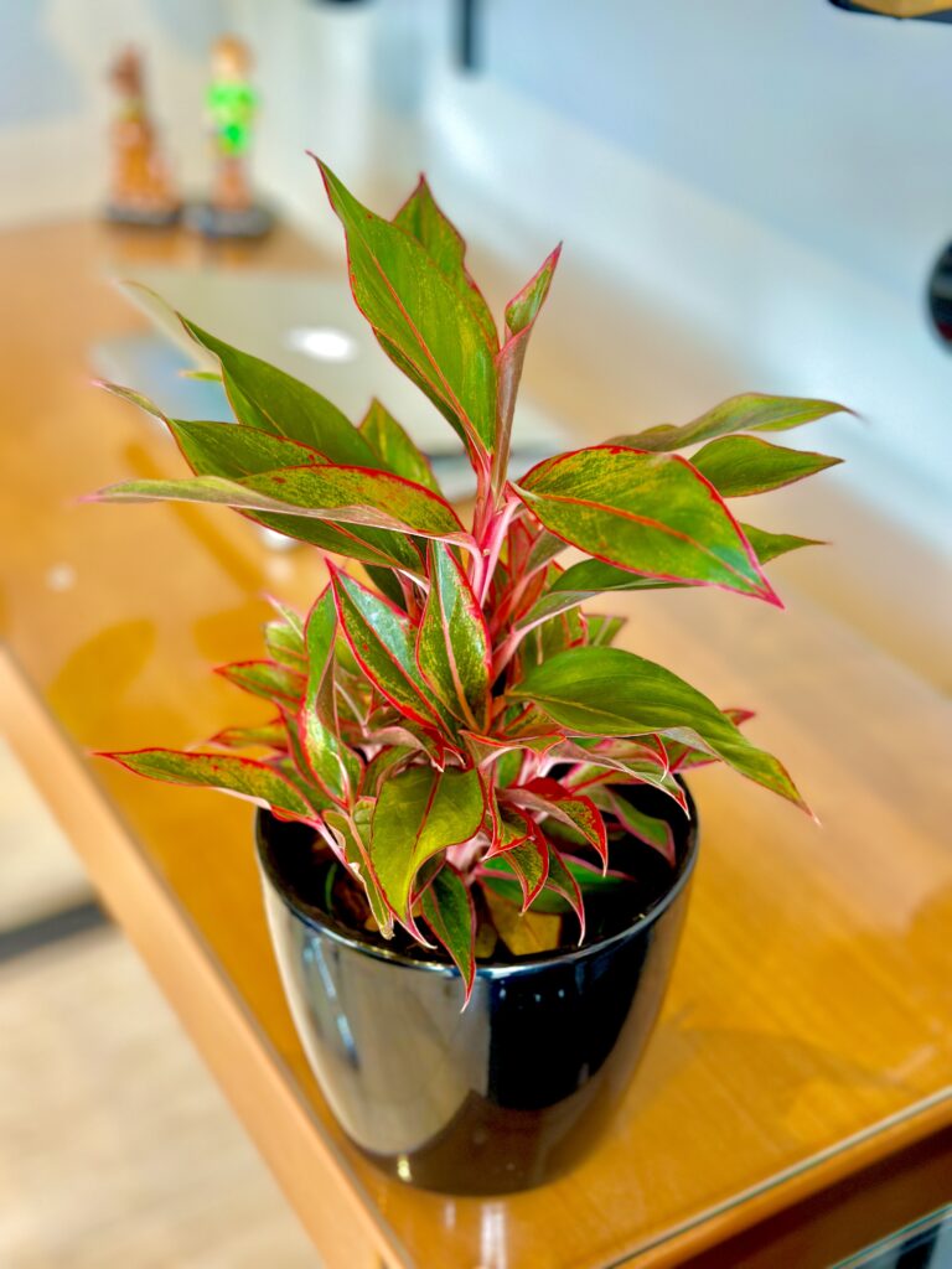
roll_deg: -1.5
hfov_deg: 30.3
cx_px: 476
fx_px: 1760
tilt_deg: -33.8
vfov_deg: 39.7
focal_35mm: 48
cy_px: 634
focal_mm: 6.86
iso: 160
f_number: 1.78
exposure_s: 1/120
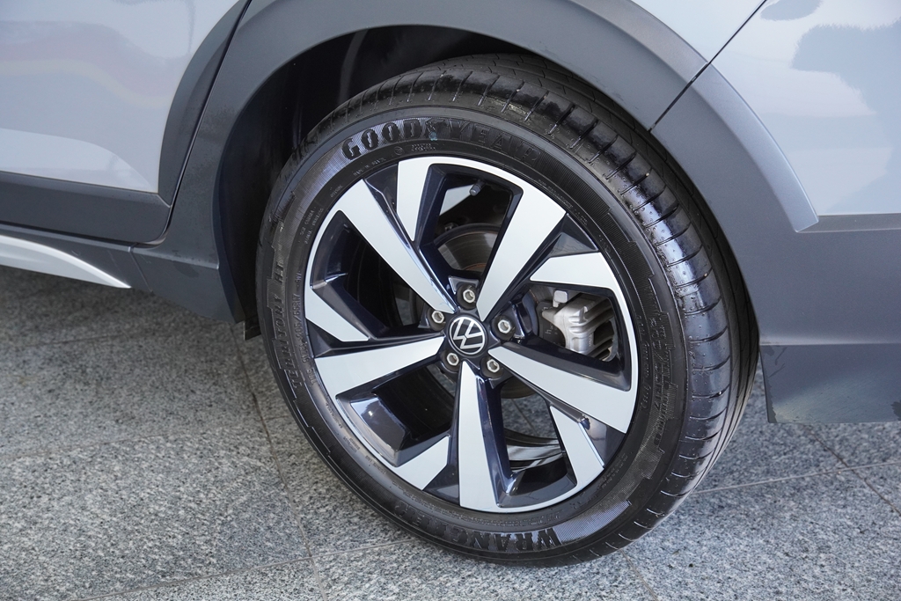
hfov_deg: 35.9
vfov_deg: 24.4
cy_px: 300
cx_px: 450
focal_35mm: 56
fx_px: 1389
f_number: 4
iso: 1000
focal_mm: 37
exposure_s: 1/160
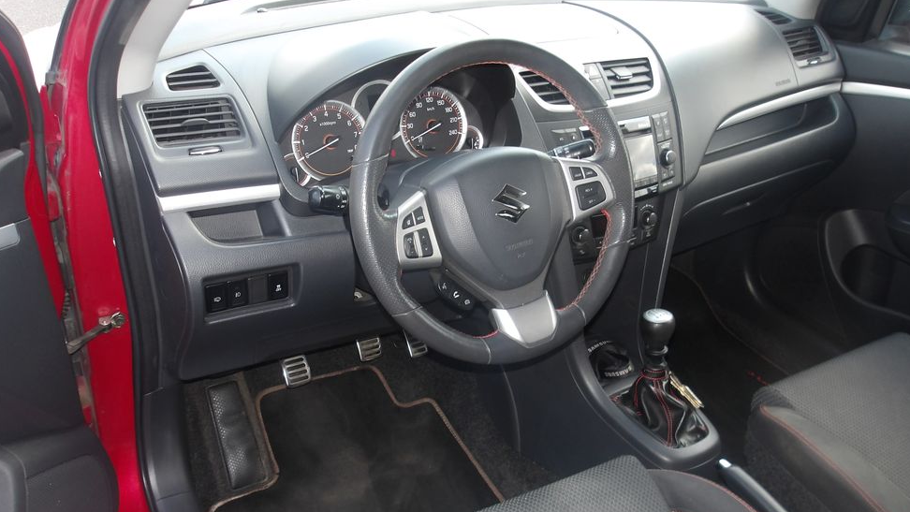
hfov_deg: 62.6
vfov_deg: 37.7
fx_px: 748
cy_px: 296
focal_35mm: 31
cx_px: 458
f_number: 3
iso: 100
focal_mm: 4.9
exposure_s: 1/96
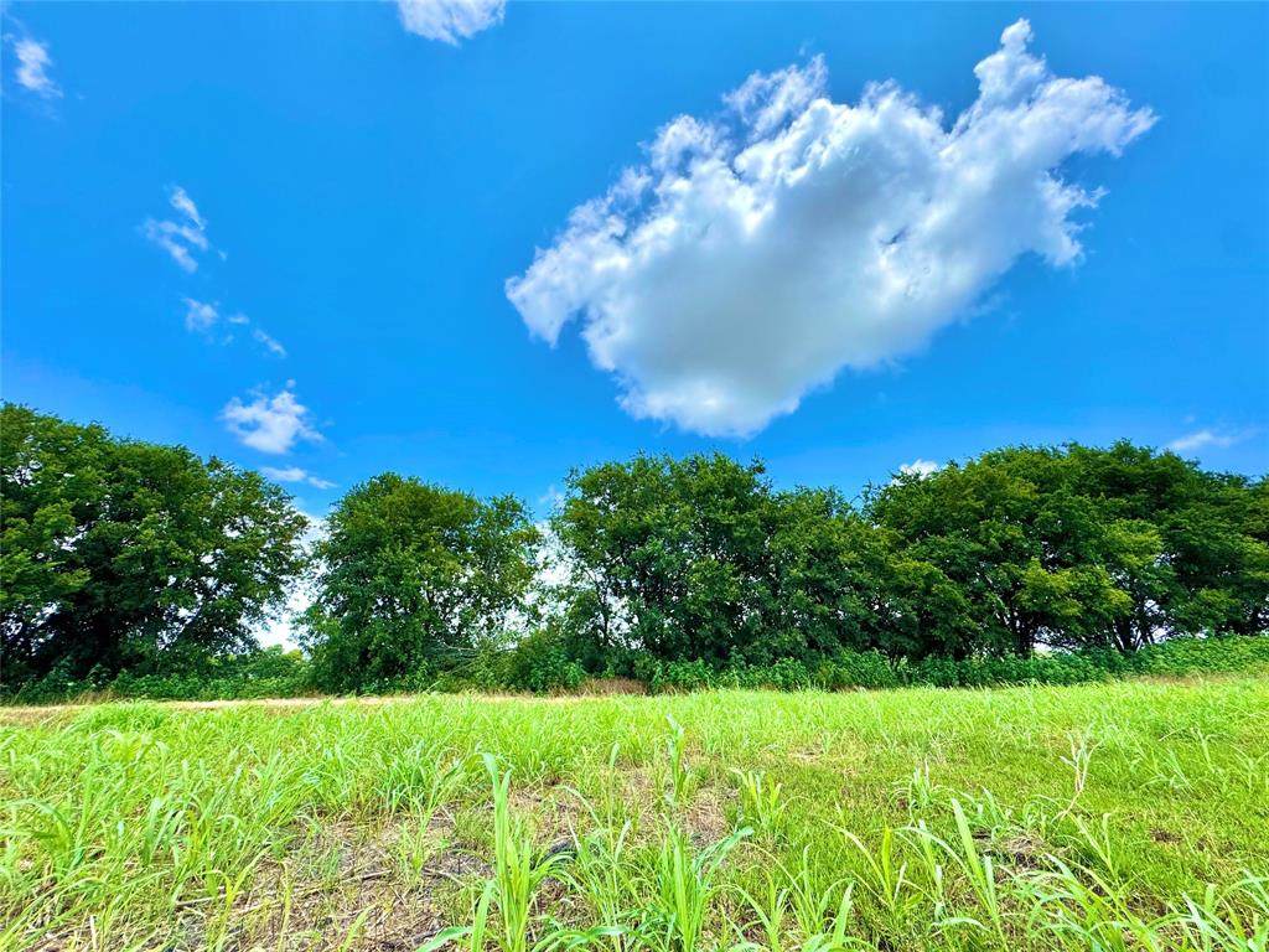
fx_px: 513
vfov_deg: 85.7
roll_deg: +0.8
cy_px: 476
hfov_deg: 102.1
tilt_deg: +20.5
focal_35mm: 14
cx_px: 634
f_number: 2.2
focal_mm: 2.22
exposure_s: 1/2208
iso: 50
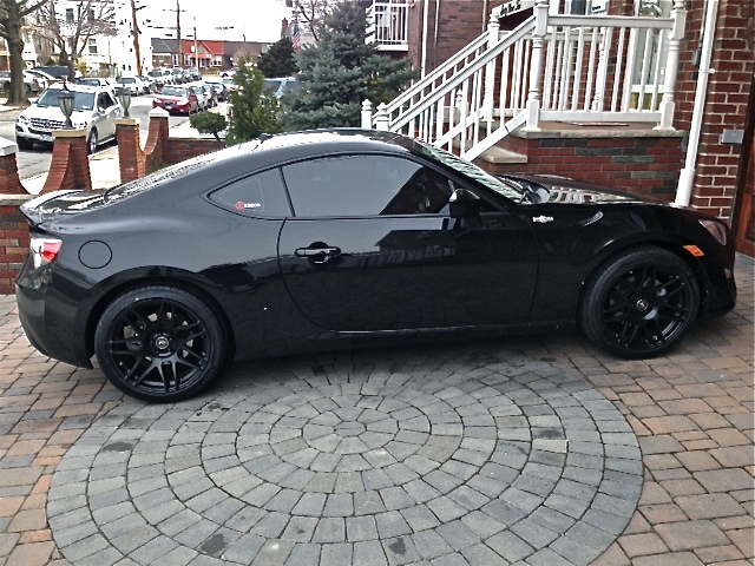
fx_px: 720
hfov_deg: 55.4
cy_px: 283
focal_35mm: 33
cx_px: 378
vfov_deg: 42.9
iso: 50
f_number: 2.4
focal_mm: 4.13
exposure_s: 1/267
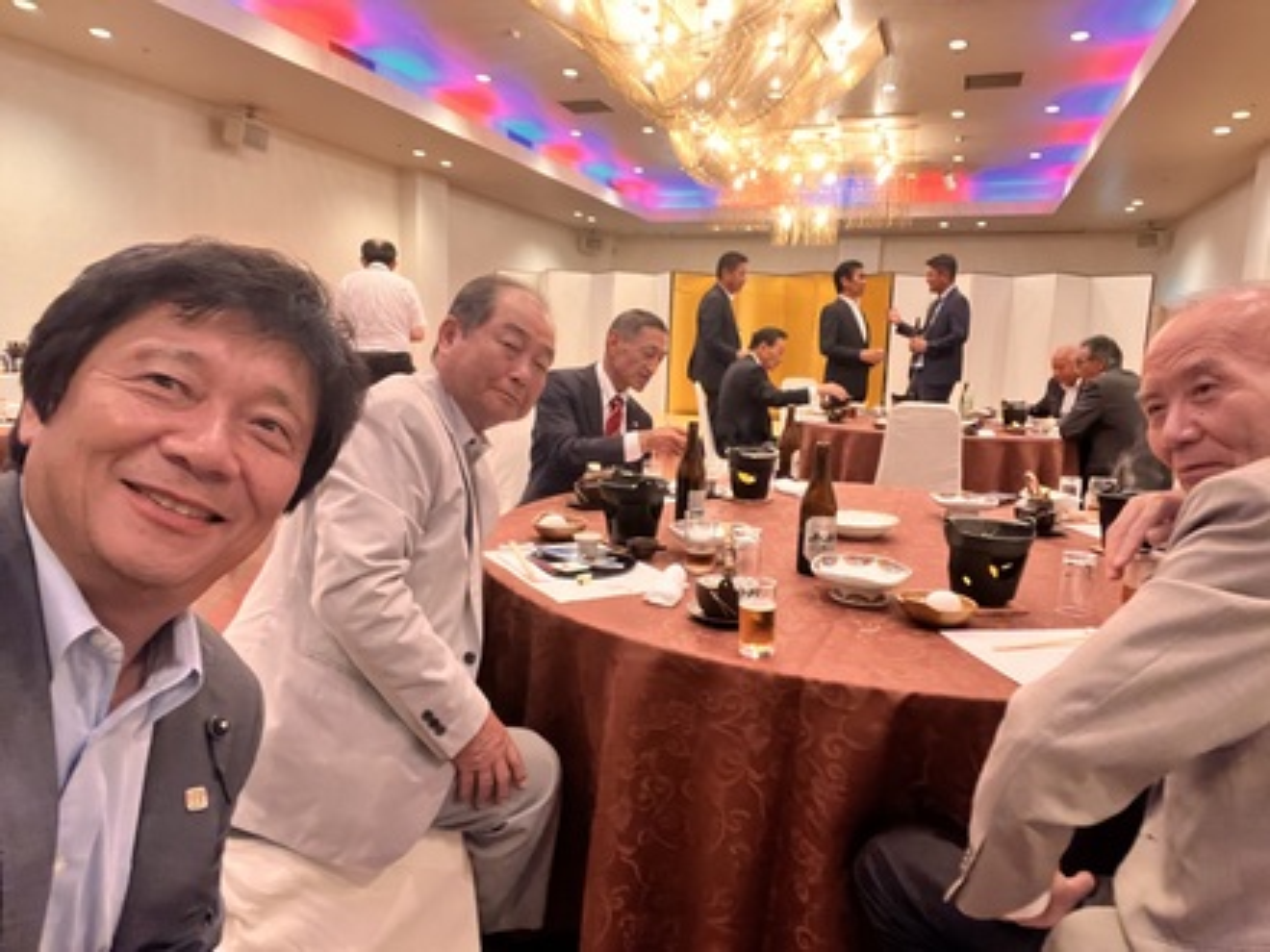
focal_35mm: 23
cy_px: 476
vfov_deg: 58.9
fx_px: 844
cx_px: 635
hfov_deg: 73.9
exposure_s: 1/24
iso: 640
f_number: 2.2
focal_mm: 2.71
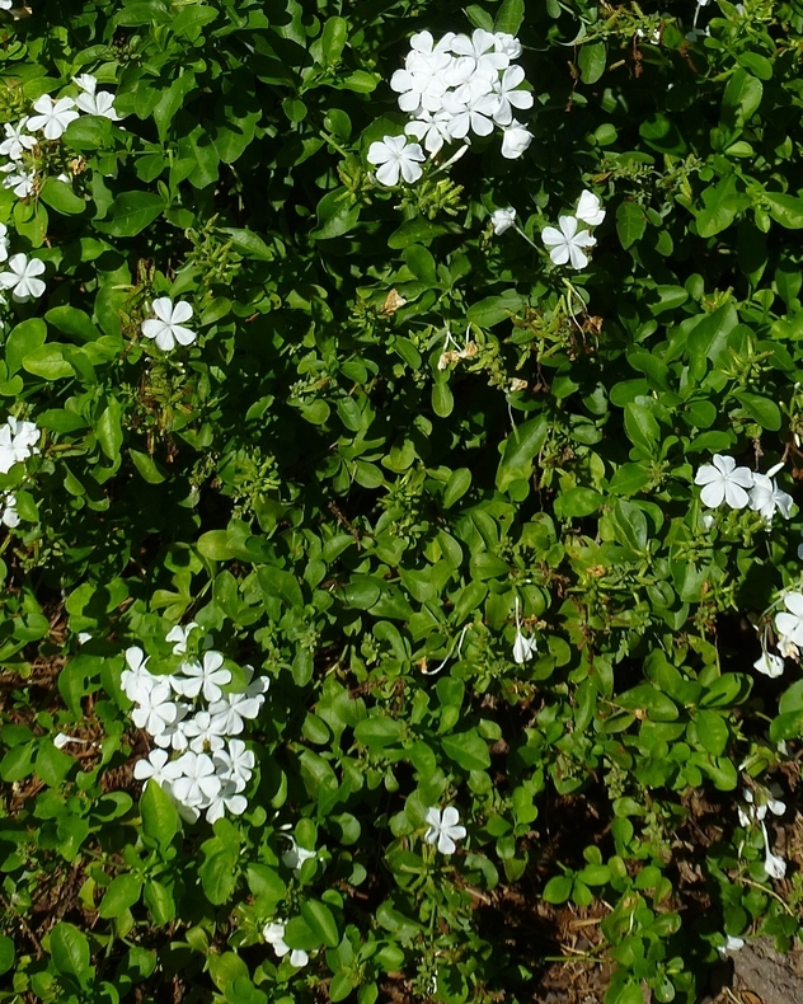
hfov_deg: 17.3
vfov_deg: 20.9
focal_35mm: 89
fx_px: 2644
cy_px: 61
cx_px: 461
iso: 100
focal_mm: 8
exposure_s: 1/1600
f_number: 4
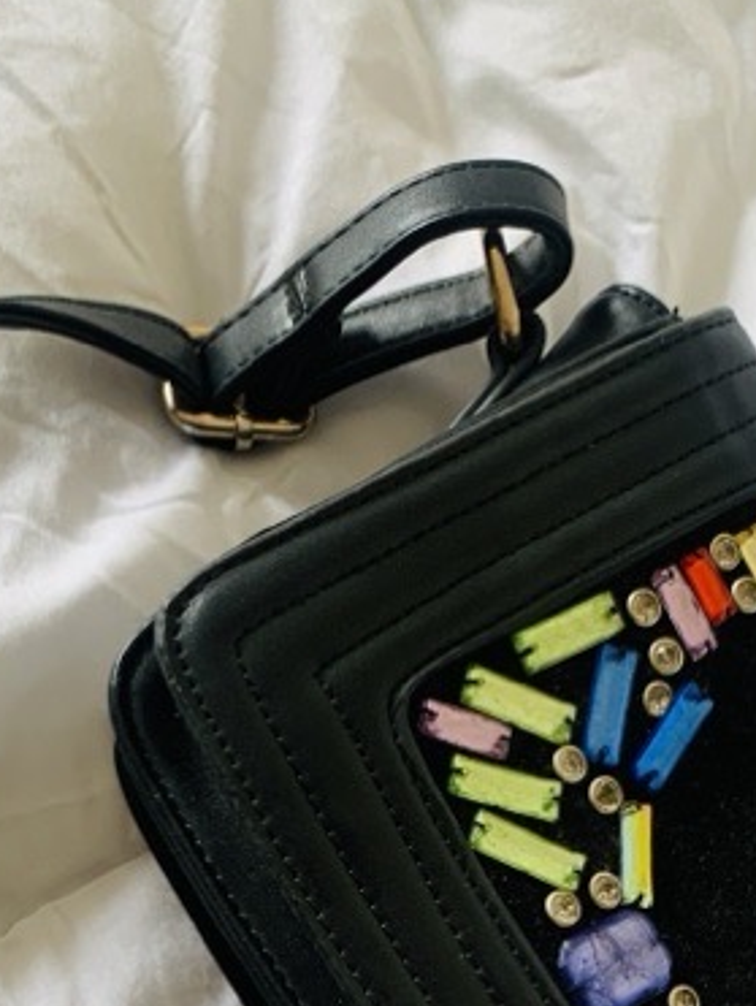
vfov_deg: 25.1
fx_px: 2035
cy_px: 1190
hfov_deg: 21.0
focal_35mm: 70
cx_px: 371
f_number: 1.8
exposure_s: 1/76
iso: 100
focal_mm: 4.25
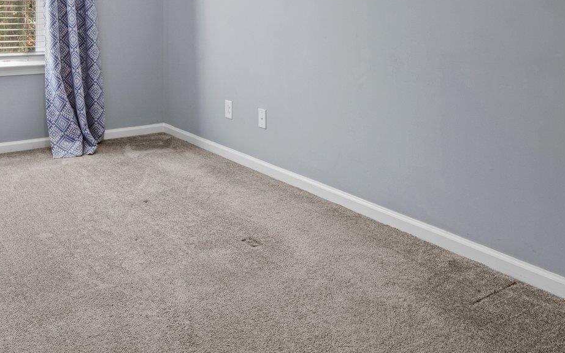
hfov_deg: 56.0
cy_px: 47
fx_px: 523
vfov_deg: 35.4
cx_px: 210
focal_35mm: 34
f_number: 7.1
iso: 400
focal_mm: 15
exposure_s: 1/2.5
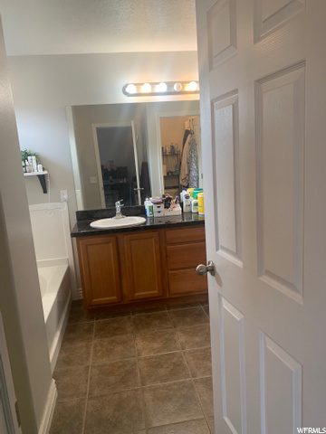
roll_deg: +6.0
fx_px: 326
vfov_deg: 67.3
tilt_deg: -7.9
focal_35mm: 26
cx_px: 163
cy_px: 217
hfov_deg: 53.1
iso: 80
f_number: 1.8
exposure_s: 1/60
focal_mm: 4.25
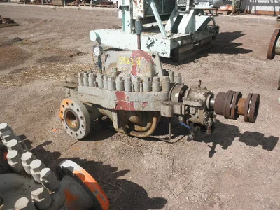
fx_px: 226
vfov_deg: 49.7
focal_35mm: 28
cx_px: 140
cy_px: 105
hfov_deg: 63.4
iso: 64
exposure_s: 1/160
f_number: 8.5
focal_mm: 5
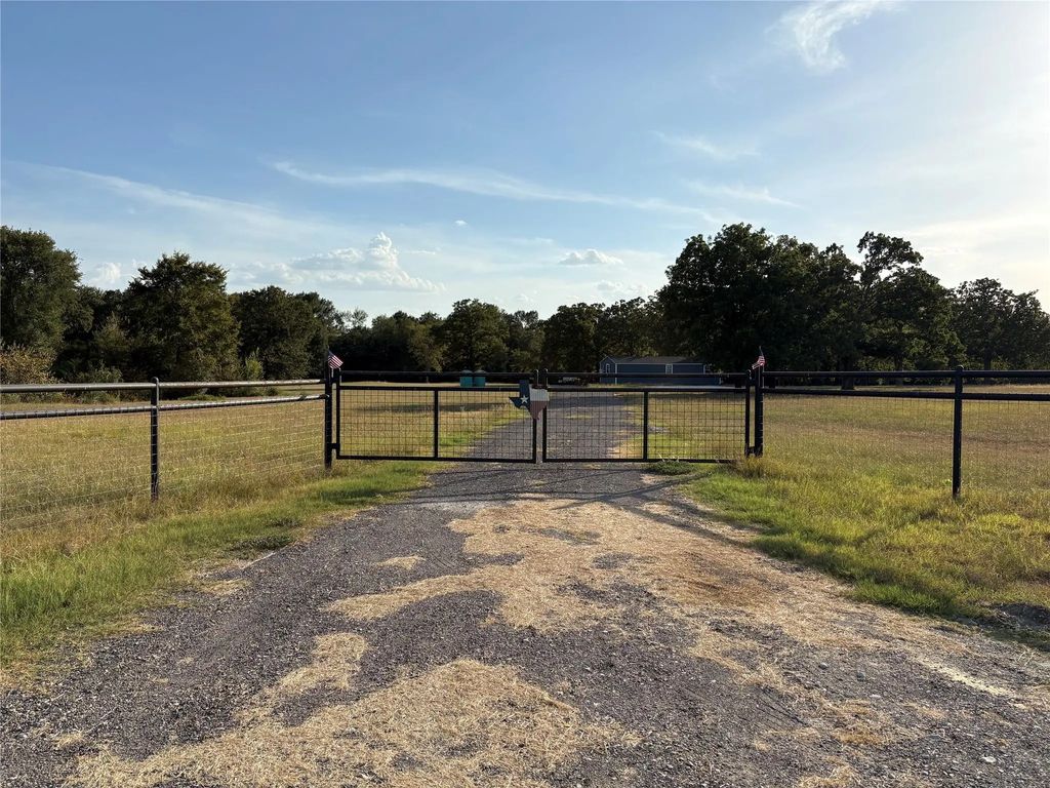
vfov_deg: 53.1
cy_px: 394
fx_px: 789
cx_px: 525
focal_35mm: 26
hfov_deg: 67.3
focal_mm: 5.96
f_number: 1.6
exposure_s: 1/4608
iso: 50
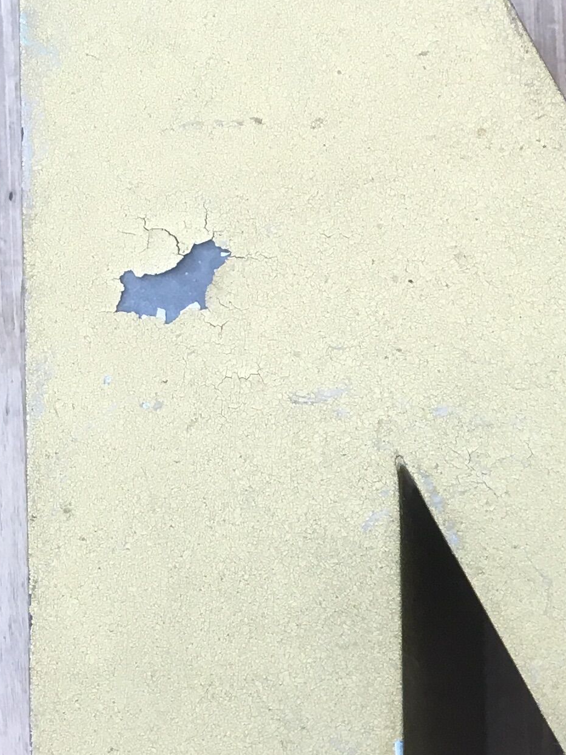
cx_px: 792
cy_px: 693
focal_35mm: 94
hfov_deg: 14.8
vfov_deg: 20.4
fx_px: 2049
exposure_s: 1/33
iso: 25
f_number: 2.2
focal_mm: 4.15
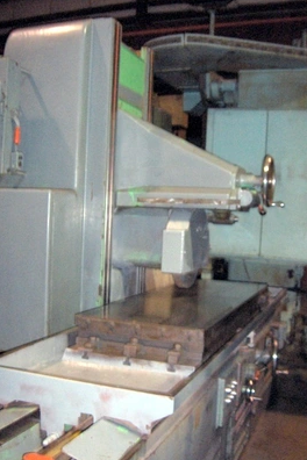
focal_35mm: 41
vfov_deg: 47.4
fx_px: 524
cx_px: 154
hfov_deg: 32.6
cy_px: 231
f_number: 2.8
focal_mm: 8
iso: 100
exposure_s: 1/60
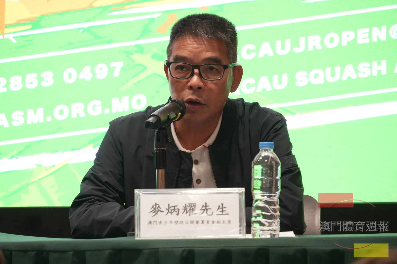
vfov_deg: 5.6
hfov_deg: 8.4
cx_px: 198
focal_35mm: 244
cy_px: 132
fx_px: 2696
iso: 800
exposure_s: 1/30
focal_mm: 163
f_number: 7.1
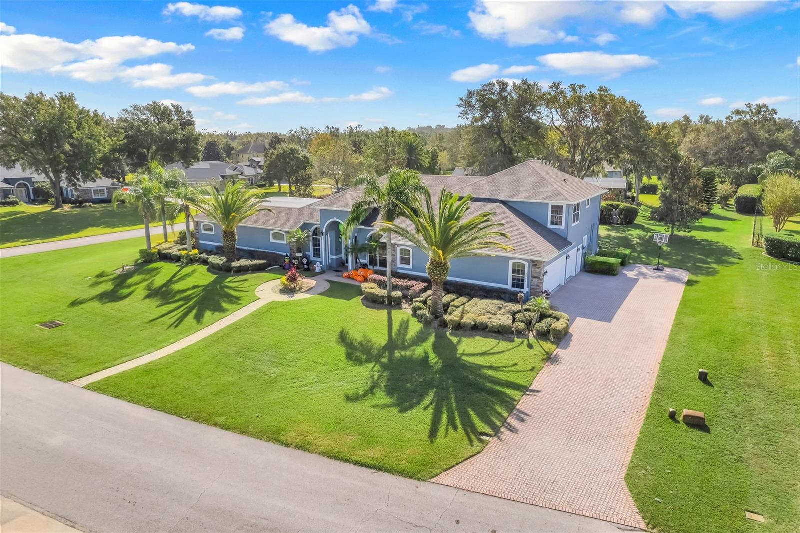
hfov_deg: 78.6
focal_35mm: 22
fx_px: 489
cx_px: 400
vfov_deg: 57.2
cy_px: 266
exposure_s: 1/125
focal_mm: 8.38
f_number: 2.8
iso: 100
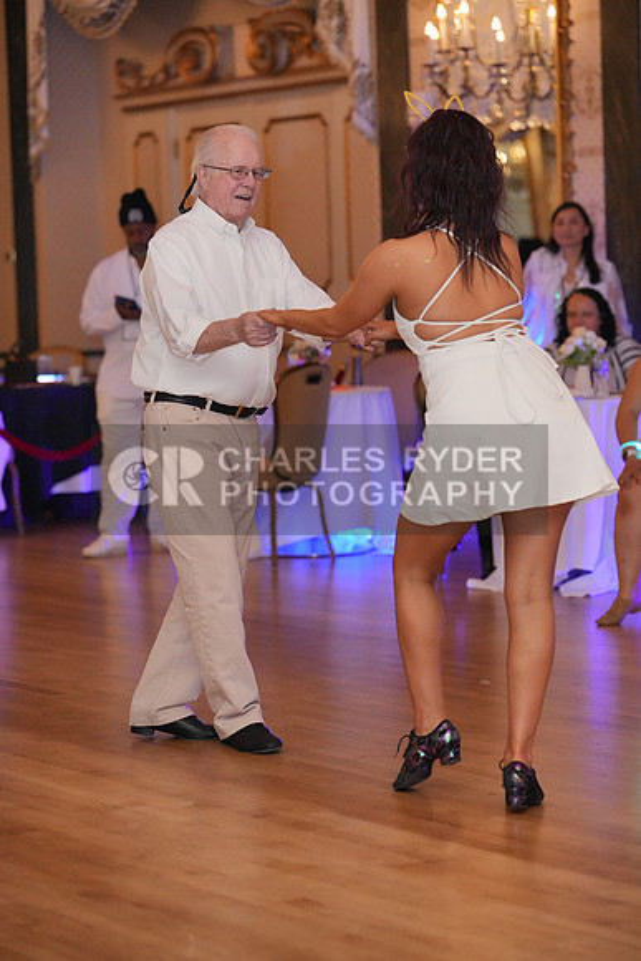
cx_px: 320
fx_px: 2536
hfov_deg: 14.4
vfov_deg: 21.5
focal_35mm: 95
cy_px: 480
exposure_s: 1/250
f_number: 2.8
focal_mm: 95
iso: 6400
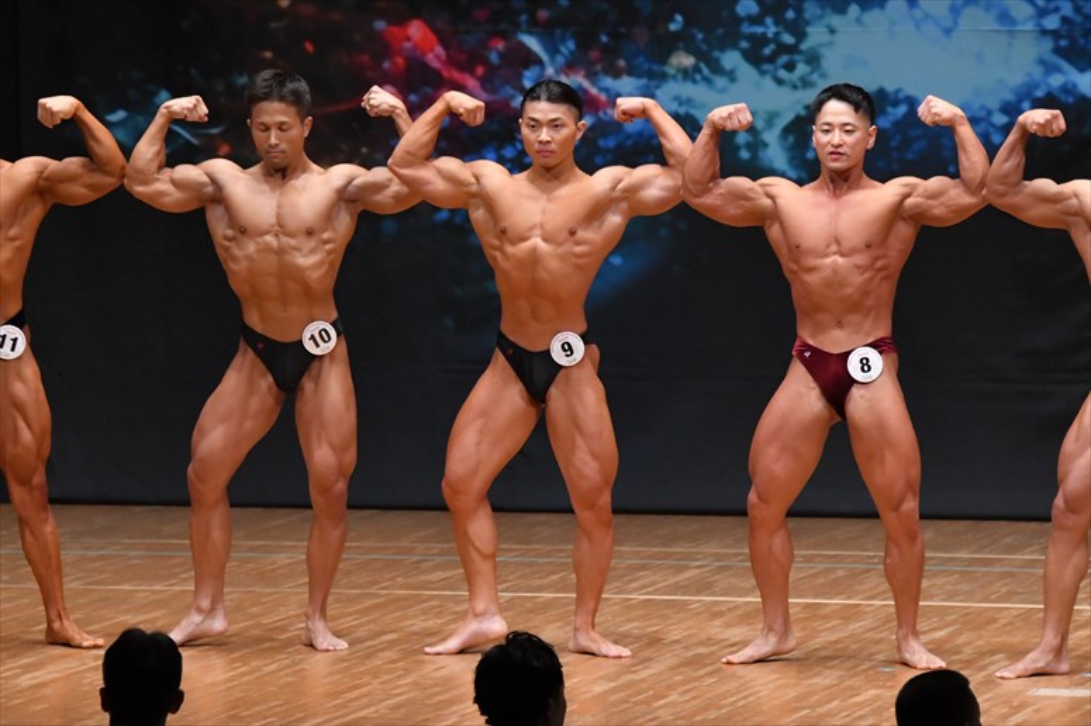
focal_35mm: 270
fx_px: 8179
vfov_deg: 5.1
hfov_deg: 7.6
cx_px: 546
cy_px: 363
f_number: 5.6
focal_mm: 180
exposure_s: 1/400
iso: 6400
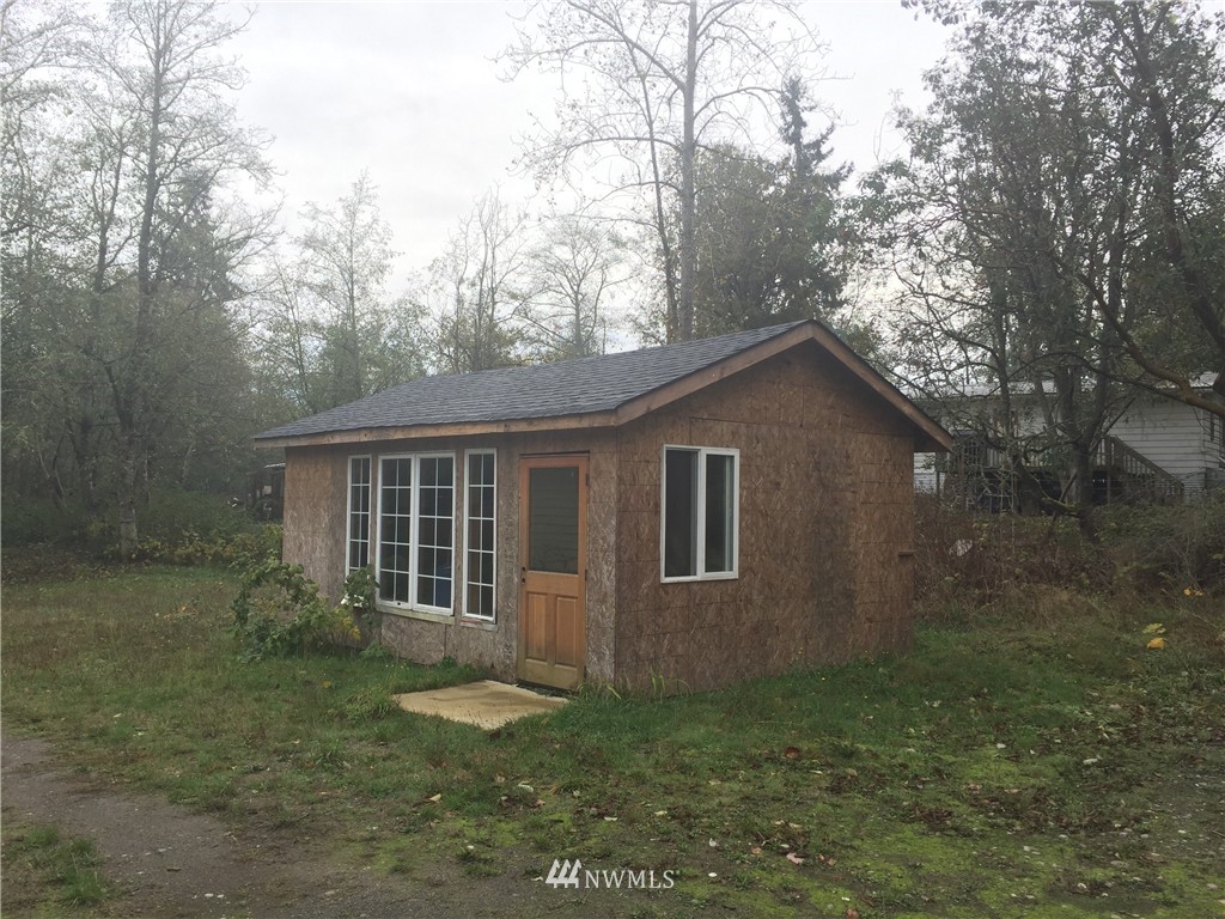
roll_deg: -2.5
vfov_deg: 48.2
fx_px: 1026
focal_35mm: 29
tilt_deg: +1.2
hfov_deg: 61.7
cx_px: 612
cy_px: 460
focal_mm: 4.15
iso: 32
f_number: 2.2
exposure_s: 1/280
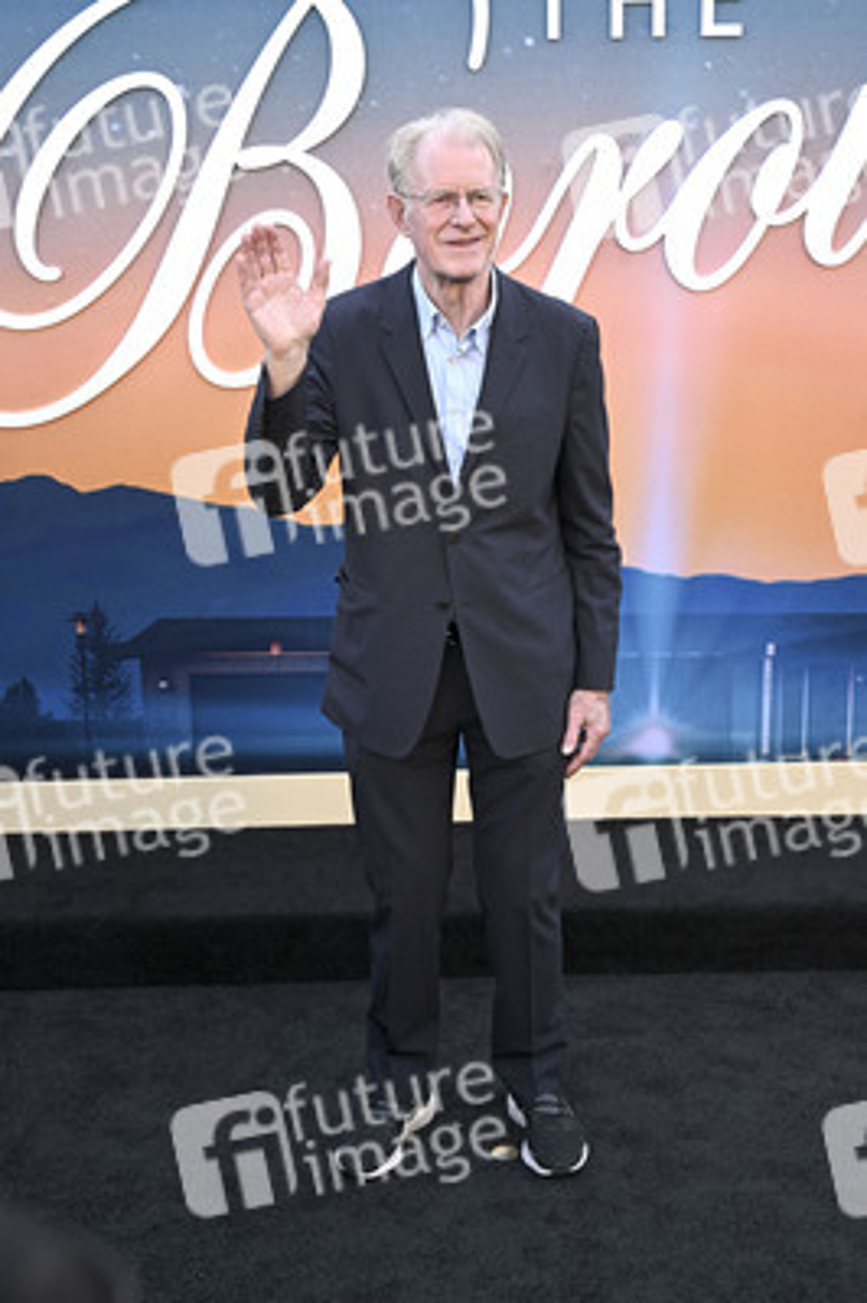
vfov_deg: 43.6
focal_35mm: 45
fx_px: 1628
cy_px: 652
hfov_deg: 29.8
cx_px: 434
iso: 800
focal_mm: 45
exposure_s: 1/320
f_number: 7.1
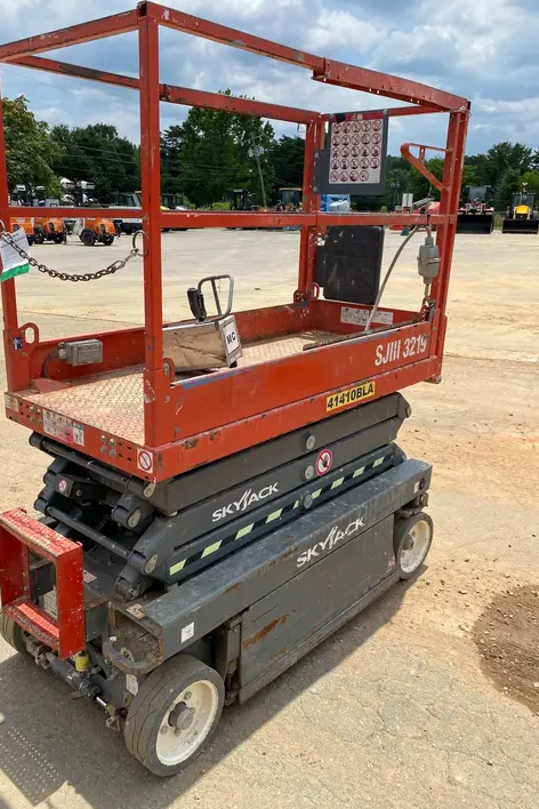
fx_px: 629
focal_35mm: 28
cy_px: 393
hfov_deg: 46.3
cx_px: 234
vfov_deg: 65.5
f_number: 1.8
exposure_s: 1/3497
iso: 32
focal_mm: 4.25
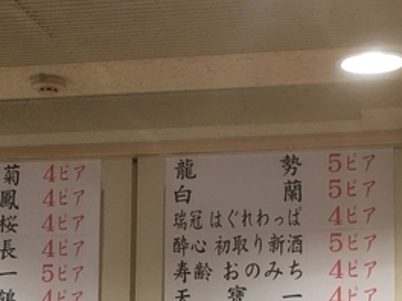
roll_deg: -1.2
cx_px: 177
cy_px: 257
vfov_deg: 16.6
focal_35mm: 88
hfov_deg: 22.2
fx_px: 1022
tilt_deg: +7.1
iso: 80
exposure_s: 1/30
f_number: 2.2
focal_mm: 4.15
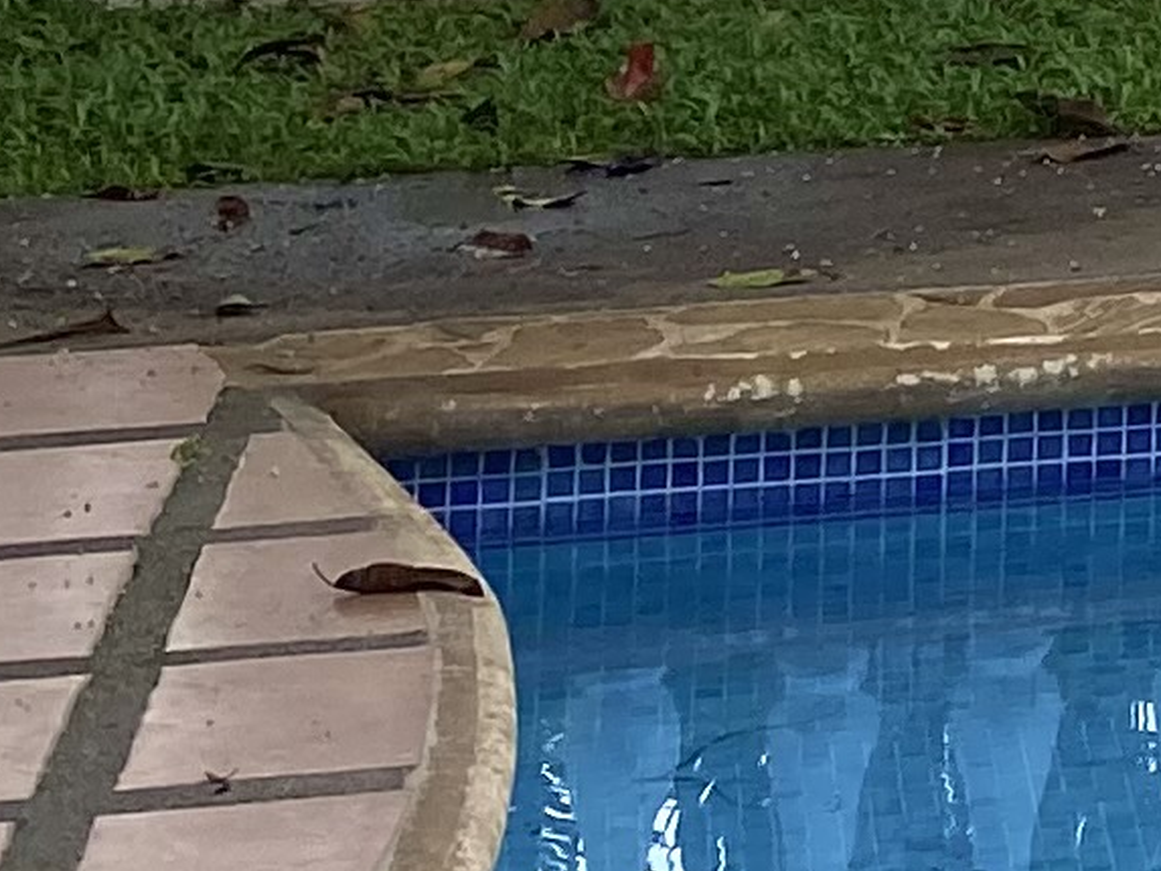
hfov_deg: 9.0
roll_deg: -0.6
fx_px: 6139
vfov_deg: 7.6
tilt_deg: +1.2
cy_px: -1197
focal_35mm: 183
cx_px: 3343
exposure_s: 1/1866
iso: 32
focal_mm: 4.25
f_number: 1.8
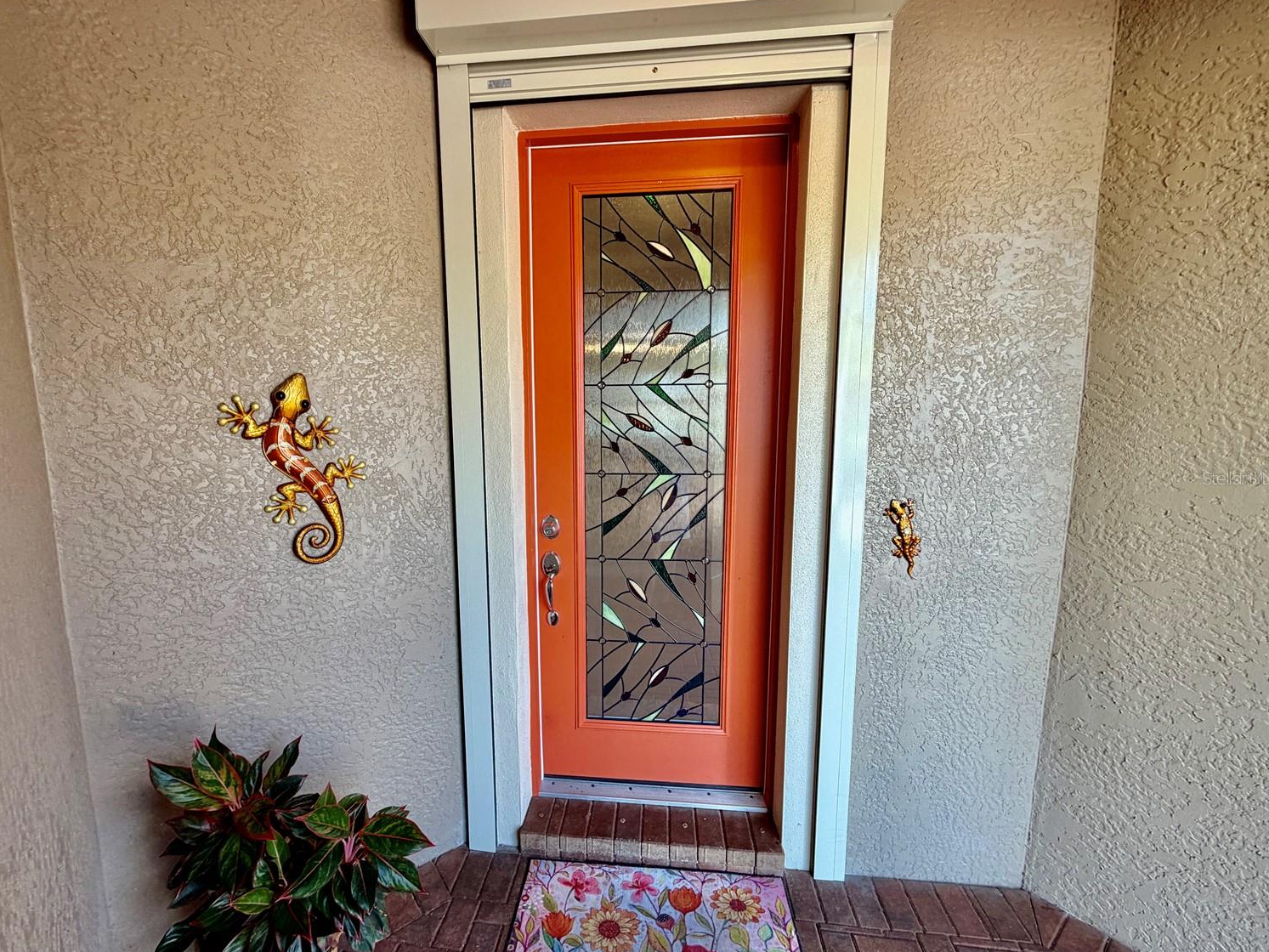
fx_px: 550
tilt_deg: -7.6
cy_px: 478
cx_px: 603
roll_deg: +0.2
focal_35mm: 15
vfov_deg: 81.8
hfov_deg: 98.1
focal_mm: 2.22
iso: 100
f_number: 2.2
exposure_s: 1/120
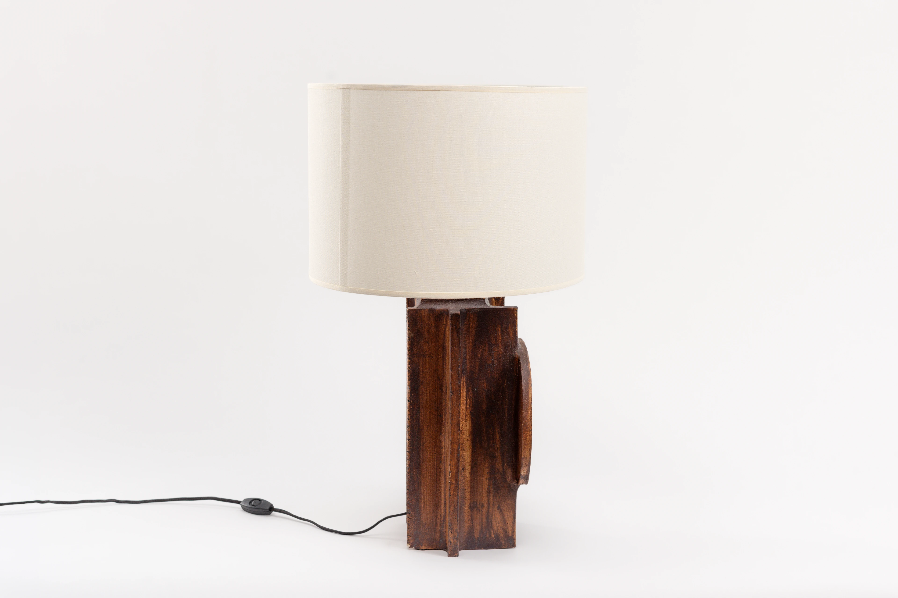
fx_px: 1247
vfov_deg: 27.0
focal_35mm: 50
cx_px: 449
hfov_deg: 39.6
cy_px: 299
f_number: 8
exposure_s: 1/400
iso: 250
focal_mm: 50
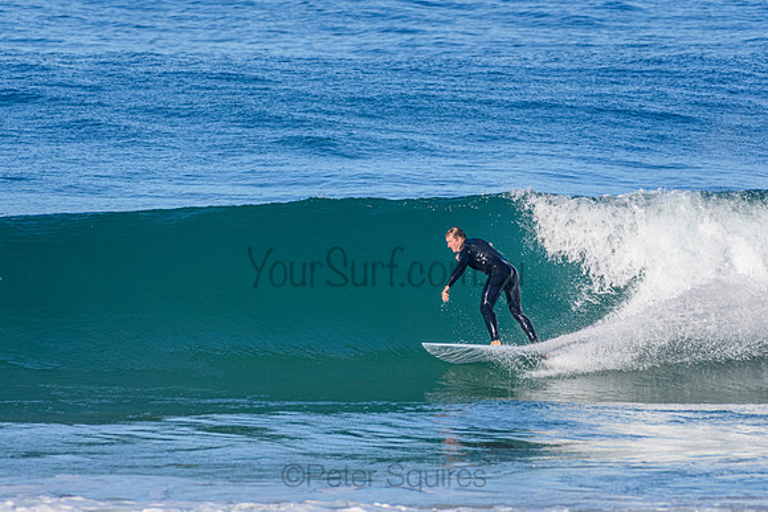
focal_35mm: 750
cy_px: 256
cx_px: 384
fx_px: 16003
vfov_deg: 1.8
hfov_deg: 2.7
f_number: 5.6
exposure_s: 1/2000
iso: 400
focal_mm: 500
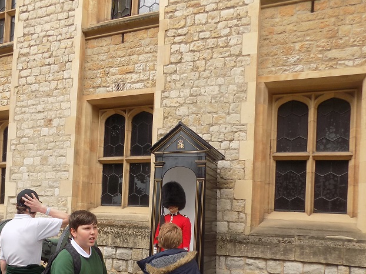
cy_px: 212
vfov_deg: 37.5
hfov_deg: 49.5
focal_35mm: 37
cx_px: 129
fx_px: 391
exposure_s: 1/320
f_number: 3.1
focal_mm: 4
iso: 80
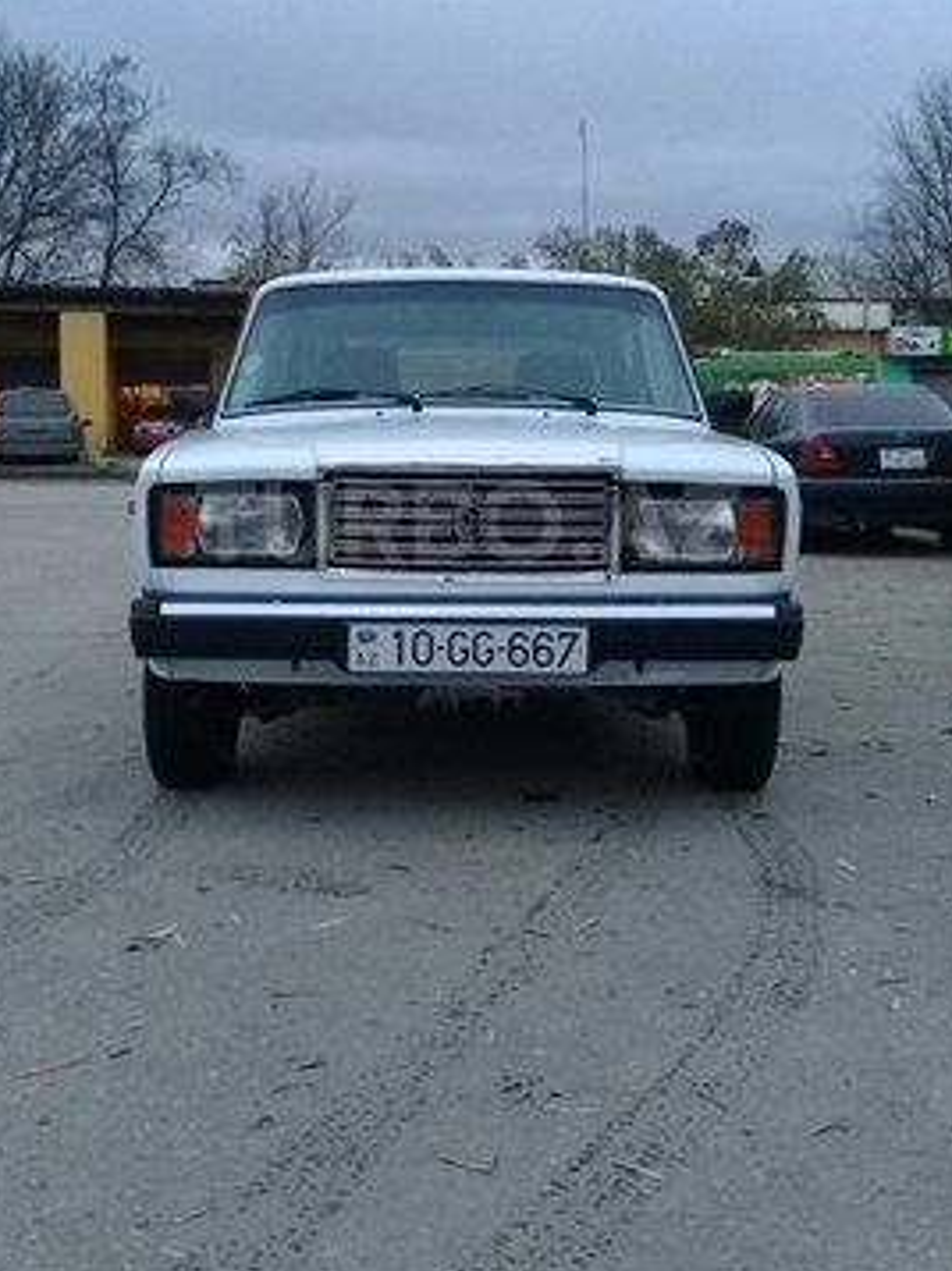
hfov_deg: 33.6
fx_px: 1579
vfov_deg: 43.7
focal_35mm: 43
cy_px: 522
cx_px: 469
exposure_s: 1/24
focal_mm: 3.3
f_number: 2.2
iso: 160
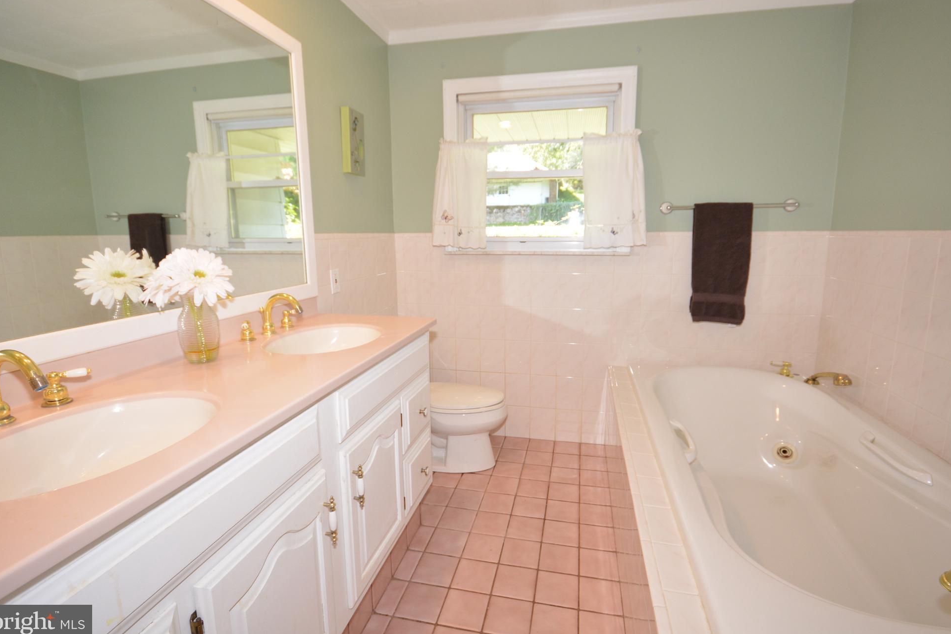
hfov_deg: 96.7
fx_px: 423
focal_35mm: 16
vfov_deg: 73.7
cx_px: 489
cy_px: 303
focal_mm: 10
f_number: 7.1
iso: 1000
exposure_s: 1/60
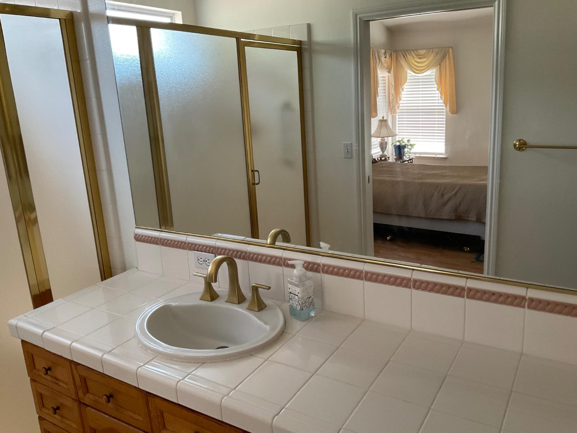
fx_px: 483
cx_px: 288
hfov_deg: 61.7
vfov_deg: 48.2
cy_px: 216
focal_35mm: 29
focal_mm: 3
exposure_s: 1/60
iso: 100
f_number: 1.8
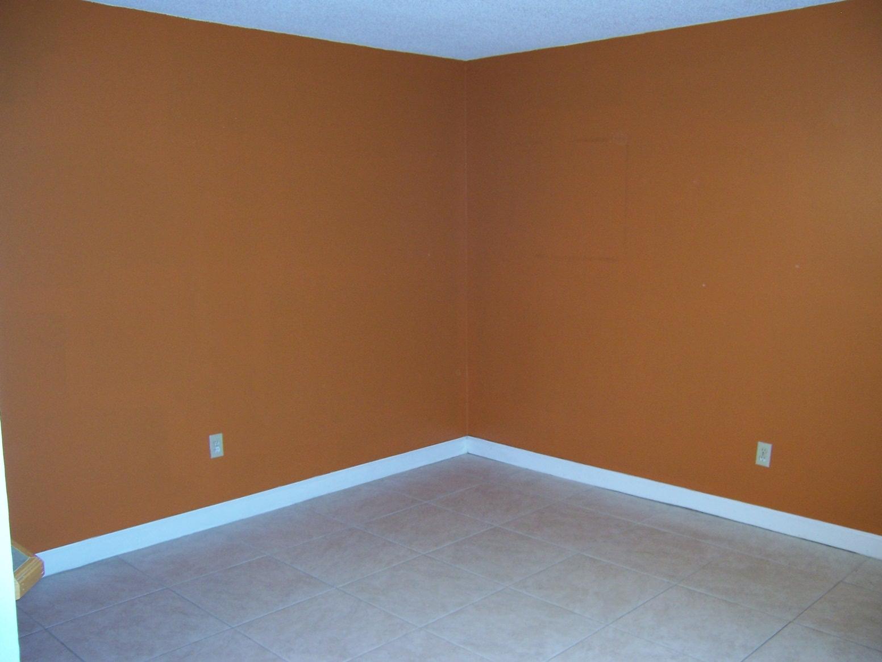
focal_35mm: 33
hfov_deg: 55.4
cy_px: 331
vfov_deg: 42.9
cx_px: 441
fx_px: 841
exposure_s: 1/60
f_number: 2.8
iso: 140
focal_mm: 5.5
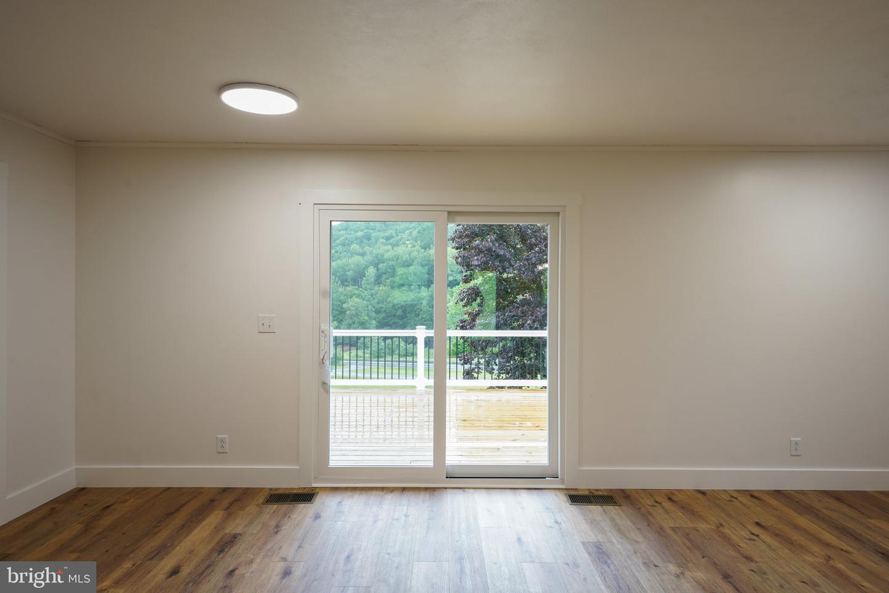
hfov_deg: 83.1
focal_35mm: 20
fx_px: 501
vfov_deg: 61.2
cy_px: 296
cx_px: 444
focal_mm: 20.3
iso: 100
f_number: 8
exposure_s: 1/5
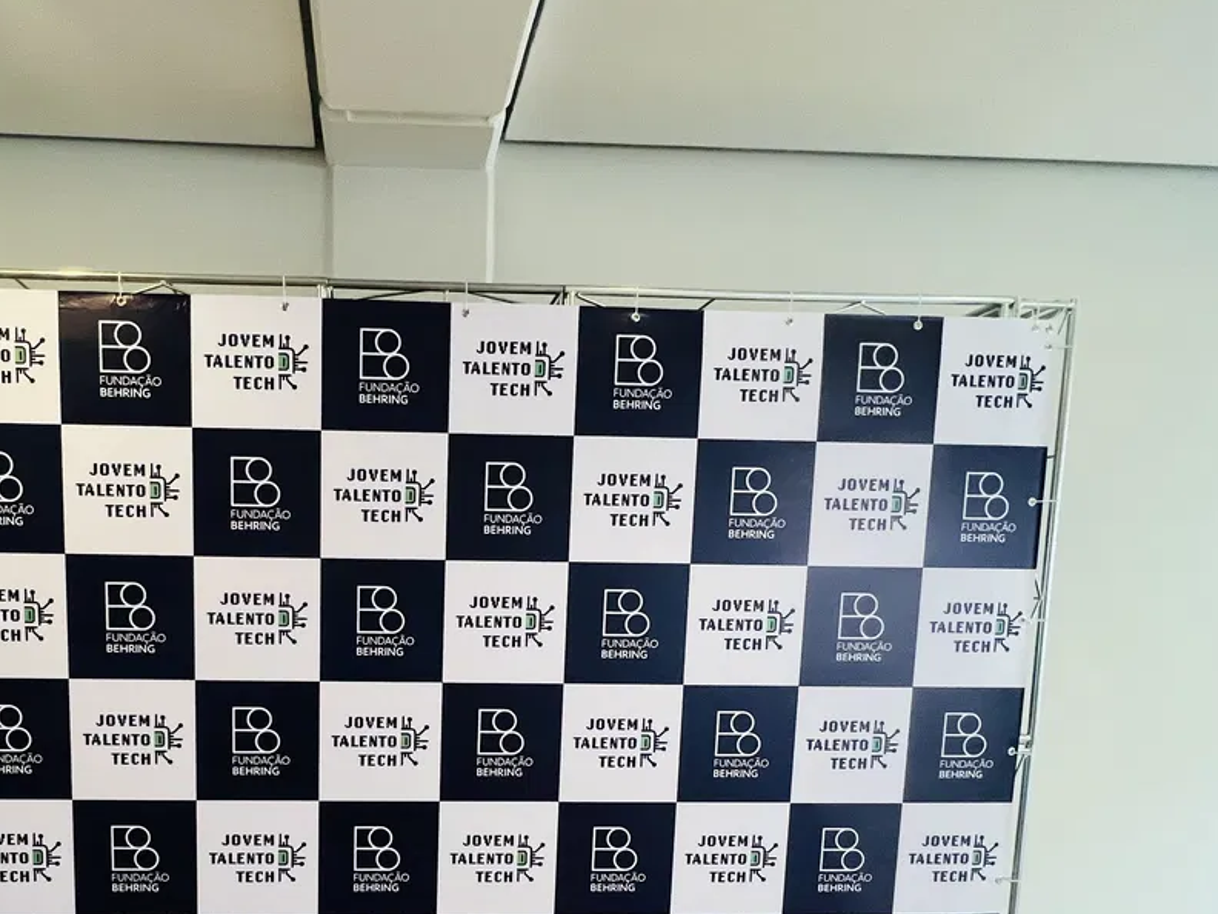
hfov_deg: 76.3
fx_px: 739
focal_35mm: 21
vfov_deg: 60.4
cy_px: 671
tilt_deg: -5.7
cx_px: 400
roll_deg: -1.0
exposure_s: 1/60
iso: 320
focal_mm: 1.57
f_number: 1.8
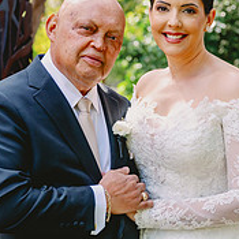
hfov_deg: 12.1
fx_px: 1125
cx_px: 122
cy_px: 187
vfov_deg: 12.1
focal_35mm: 144
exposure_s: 1/640
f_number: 3.5
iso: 400
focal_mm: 66
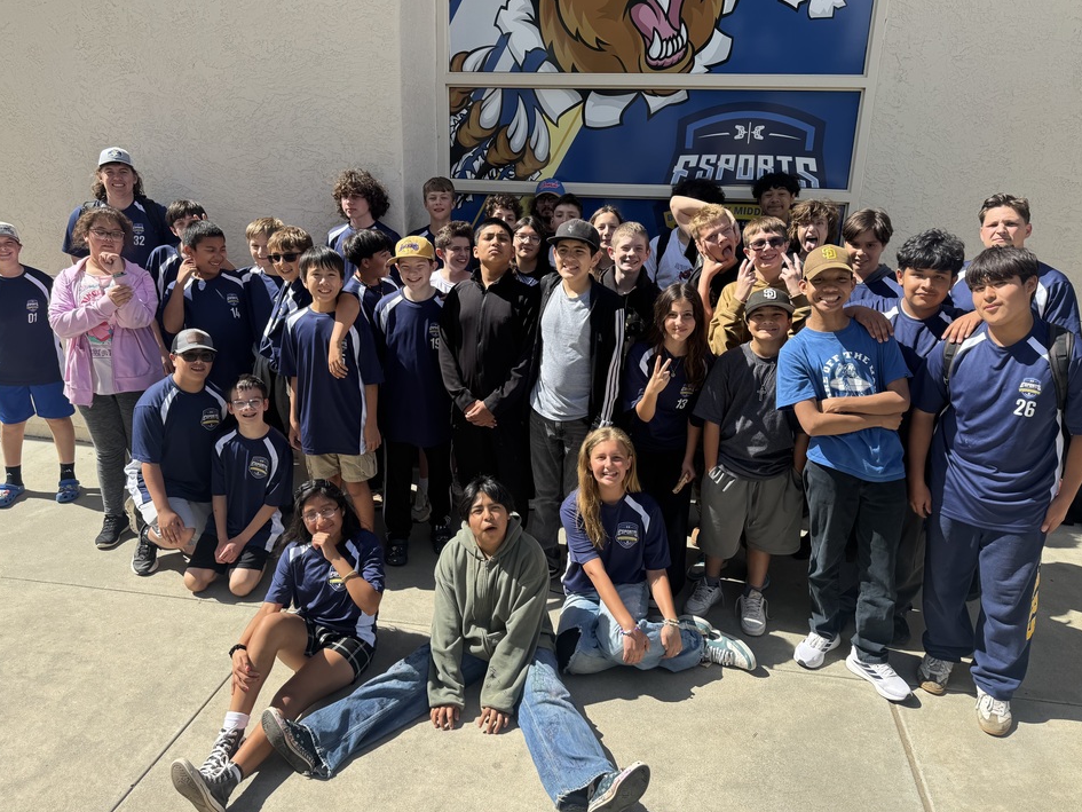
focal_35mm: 26
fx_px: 813
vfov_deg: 53.1
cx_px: 521
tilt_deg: -17.8
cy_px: 399
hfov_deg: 67.3
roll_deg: -1.5
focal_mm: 6.76
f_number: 1.78
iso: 80
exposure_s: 1/1767
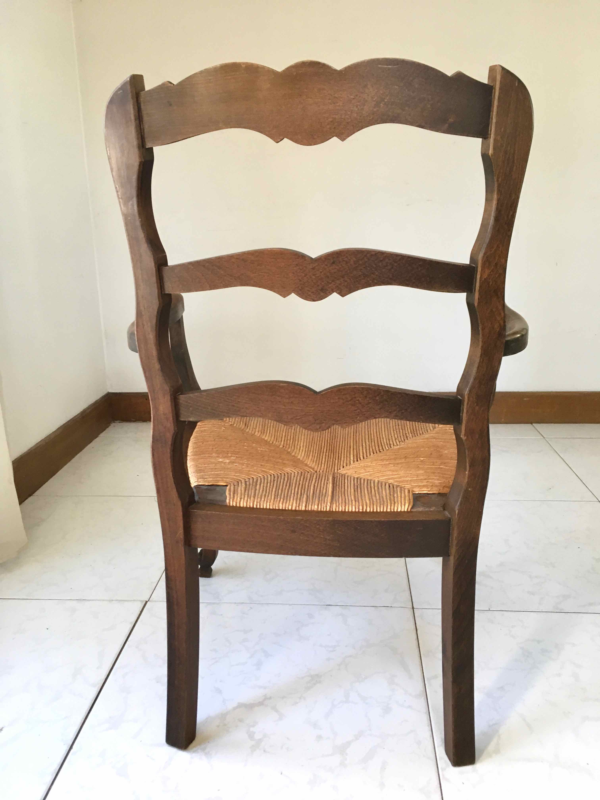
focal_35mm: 29
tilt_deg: -18.2
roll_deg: +1.9
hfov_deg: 48.2
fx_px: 670
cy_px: 400
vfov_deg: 61.7
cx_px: 300
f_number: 2.2
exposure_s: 1/33
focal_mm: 4.15
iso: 100
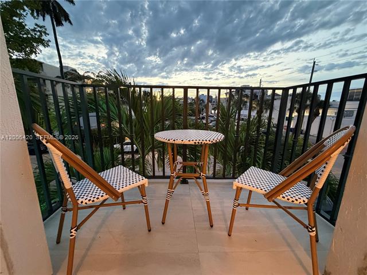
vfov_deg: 85.7
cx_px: 184
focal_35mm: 14
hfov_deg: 102.1
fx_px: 148
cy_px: 138
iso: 500
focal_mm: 2.22
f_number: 2.2
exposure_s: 1/60
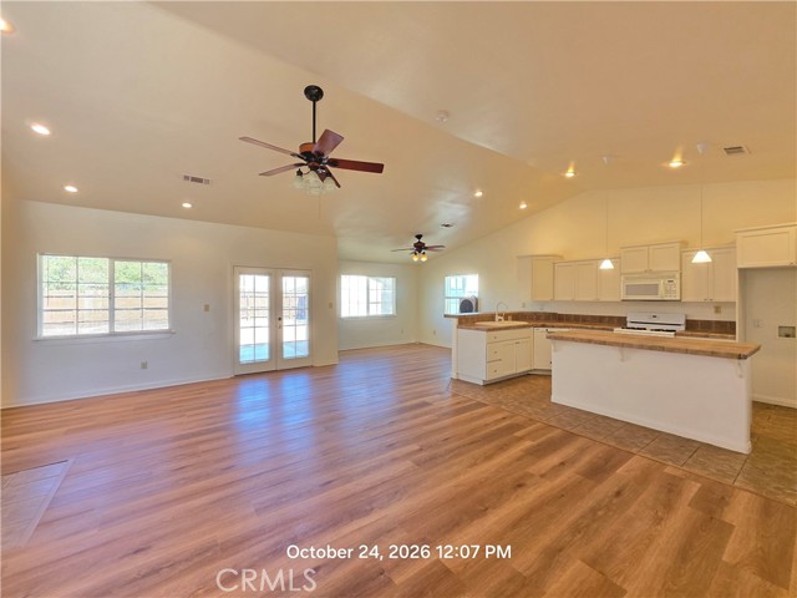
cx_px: 398
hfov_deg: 106.2
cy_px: 299
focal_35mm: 13
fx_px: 299
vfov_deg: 89.9
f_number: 1.9
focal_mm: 2.2
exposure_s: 1/120
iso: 100
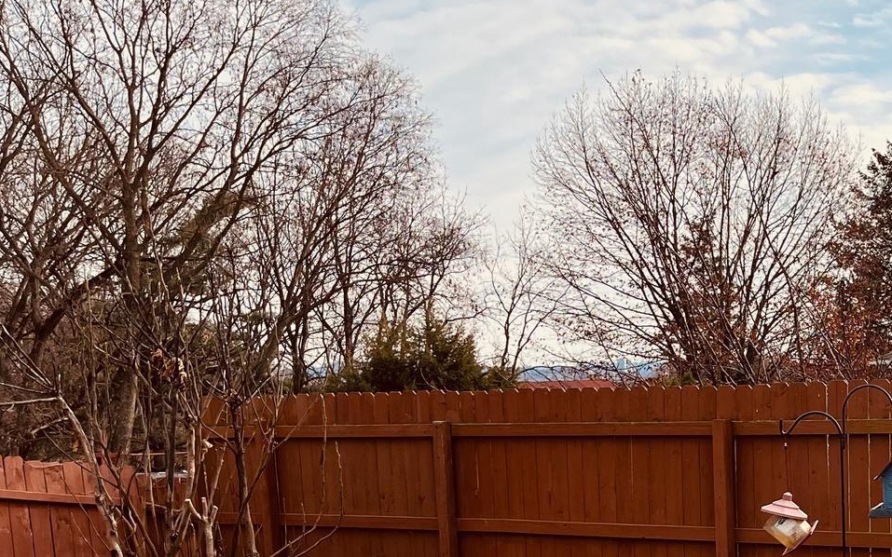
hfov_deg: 32.3
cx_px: 855
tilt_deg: -3.9
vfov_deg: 21.4
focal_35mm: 59
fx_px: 1434
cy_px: 514
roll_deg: +2.2
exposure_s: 1/2513
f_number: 1.6
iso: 50
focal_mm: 5.1
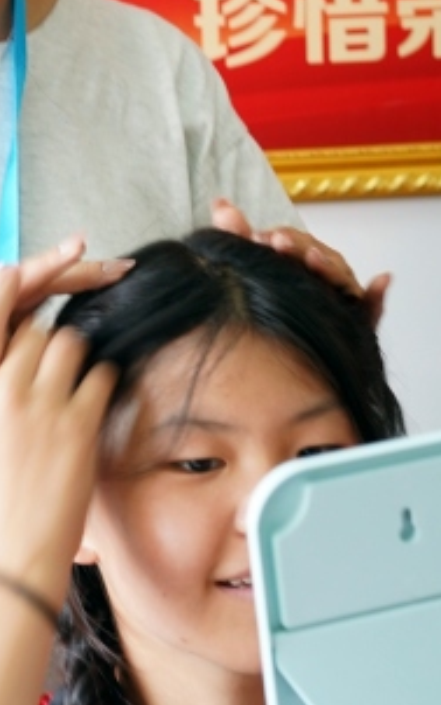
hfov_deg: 16.9
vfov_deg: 26.7
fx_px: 1479
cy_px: 425
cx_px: 124
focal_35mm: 77
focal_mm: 38
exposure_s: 1/40
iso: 800
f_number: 4
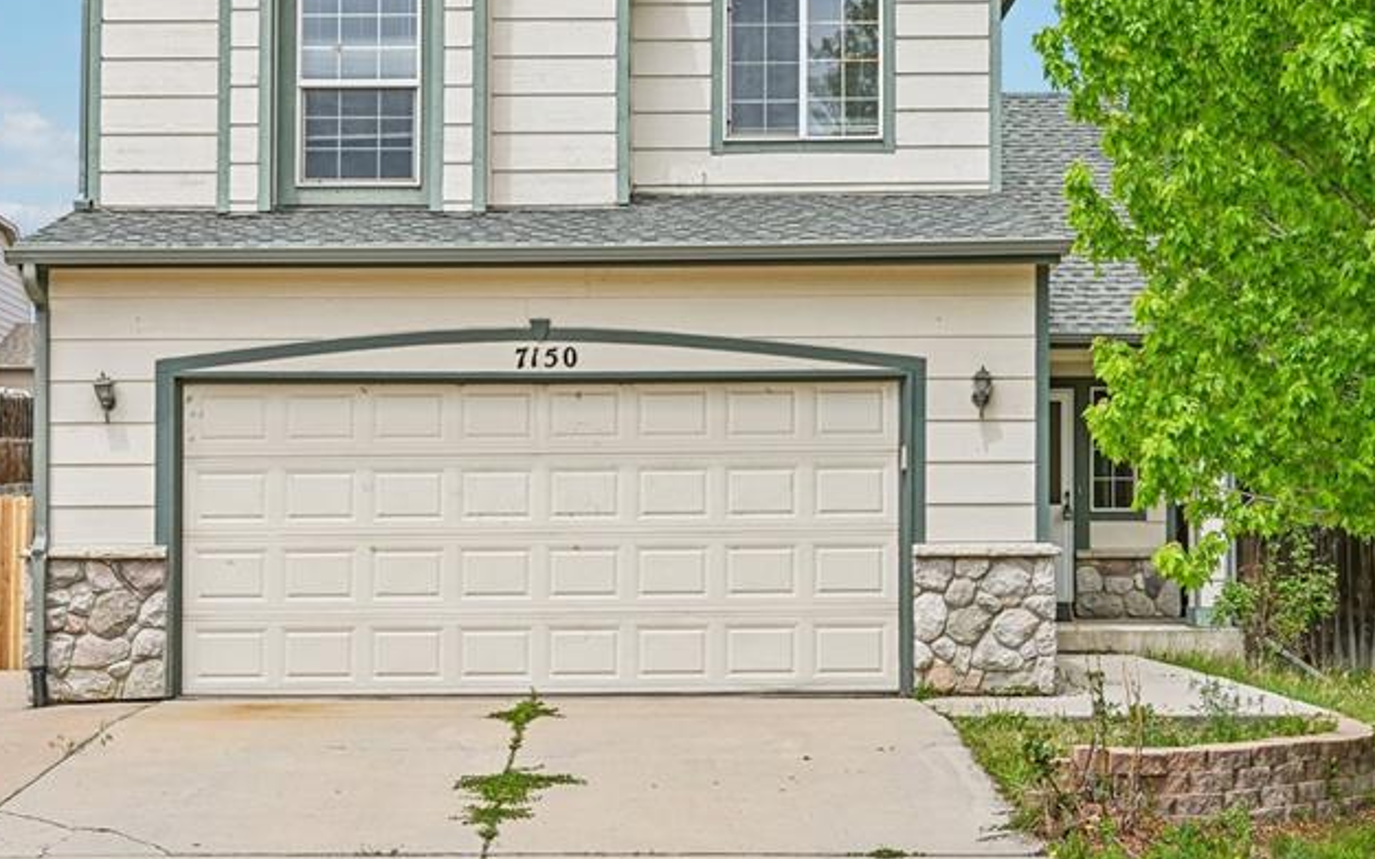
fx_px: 1873
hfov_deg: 40.3
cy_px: 257
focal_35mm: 50
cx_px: 637
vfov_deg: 25.6
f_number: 10
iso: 64
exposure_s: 1/100
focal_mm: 30
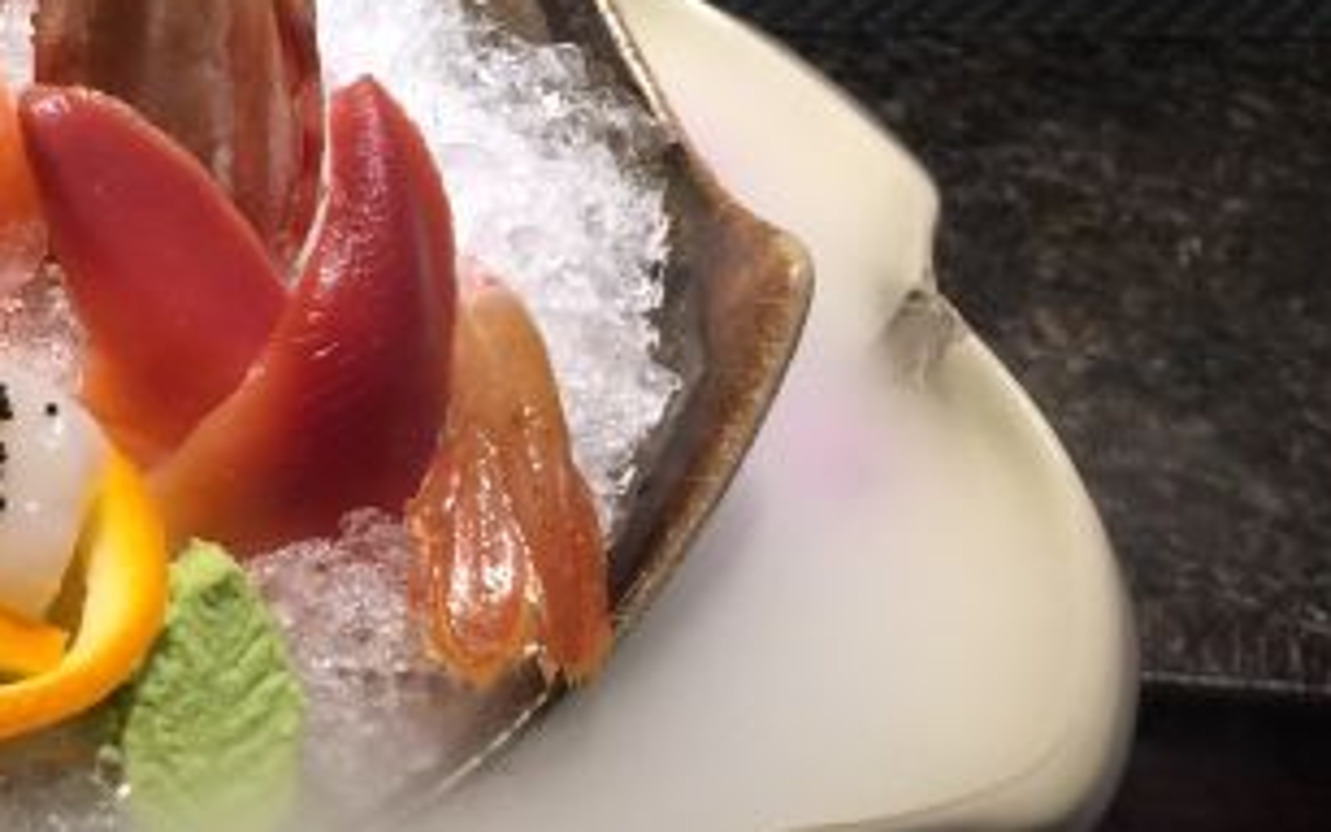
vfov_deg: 18.6
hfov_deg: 27.2
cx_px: -87
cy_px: 457
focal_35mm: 70
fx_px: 2540
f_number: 2.2
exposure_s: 1/17
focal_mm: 4.15
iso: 40
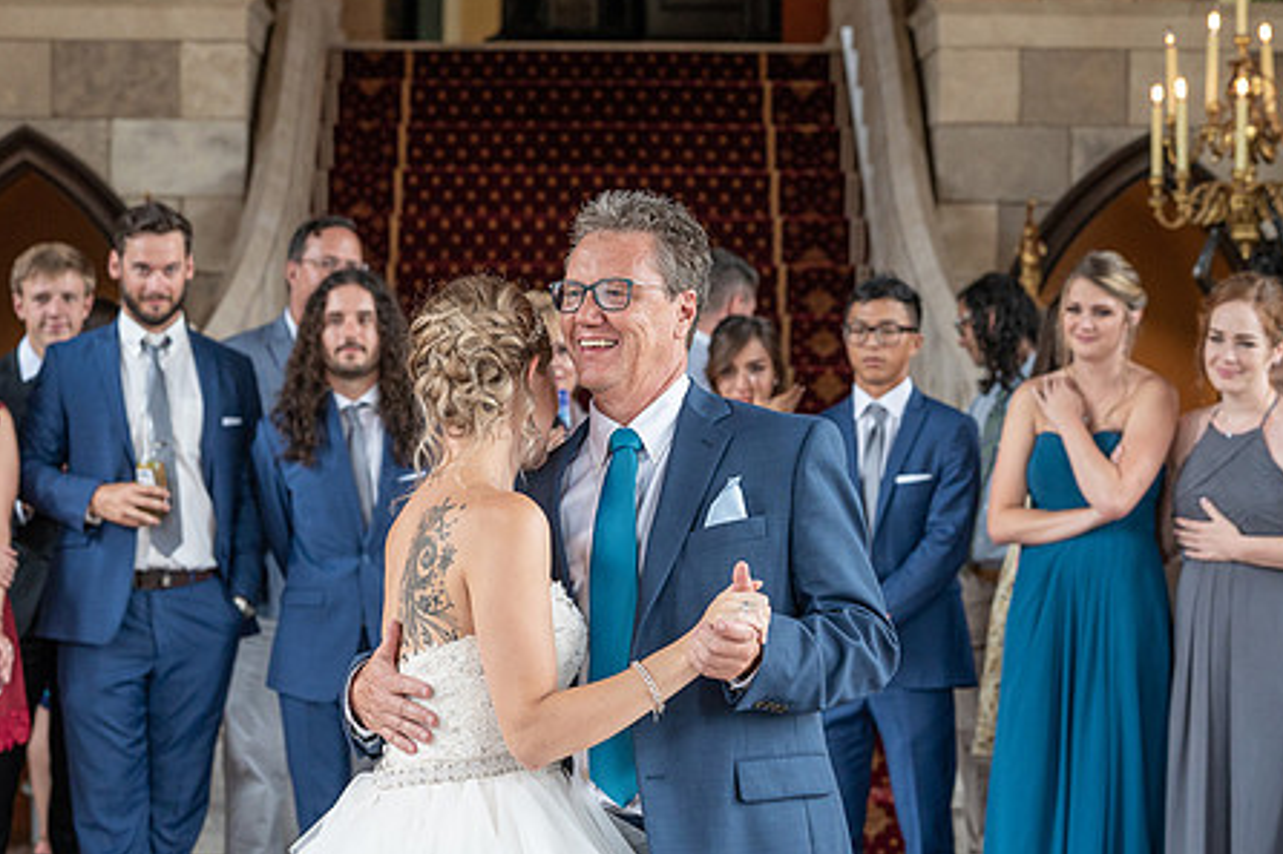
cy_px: 486
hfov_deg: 18.3
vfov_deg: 12.2
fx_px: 3990
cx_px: 563
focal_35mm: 112
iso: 1000
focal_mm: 84
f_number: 5
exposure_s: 1/250
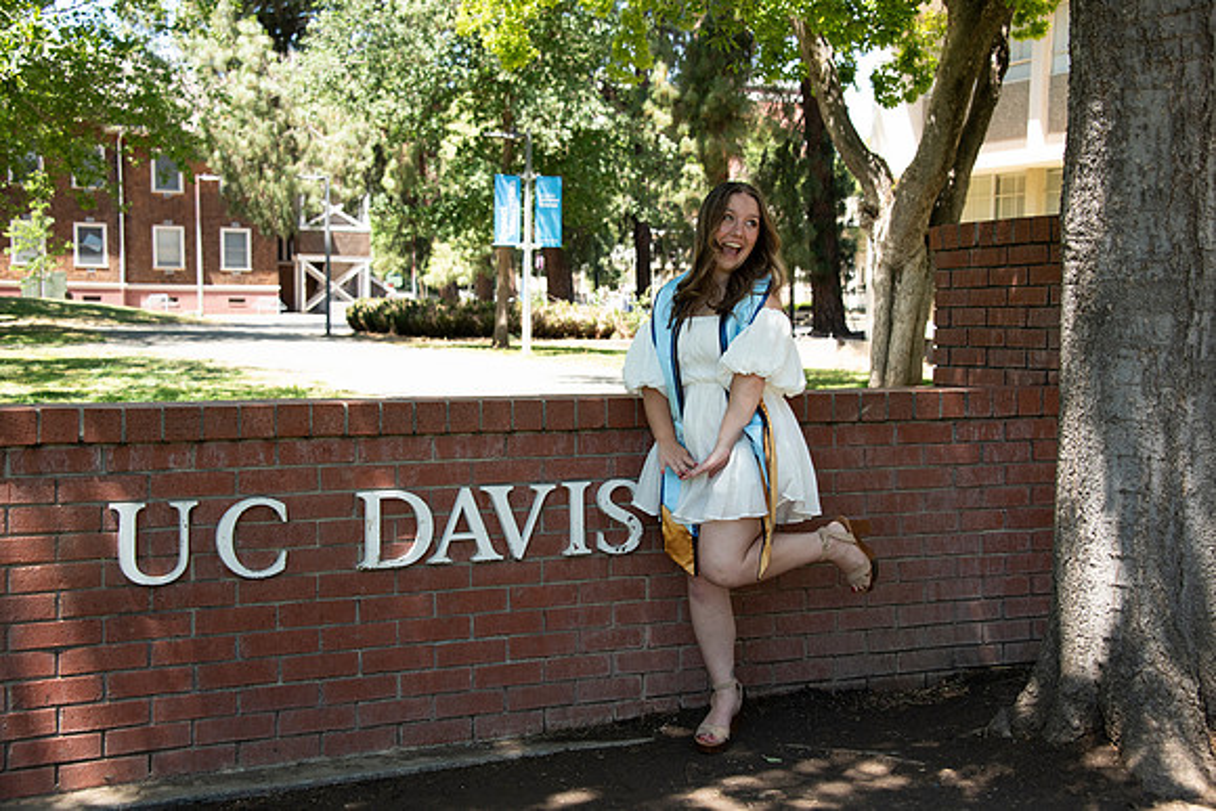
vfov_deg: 27.0
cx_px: 608
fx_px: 1689
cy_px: 406
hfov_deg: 39.6
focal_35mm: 50
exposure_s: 1/500
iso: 640
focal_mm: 50
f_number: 5.6
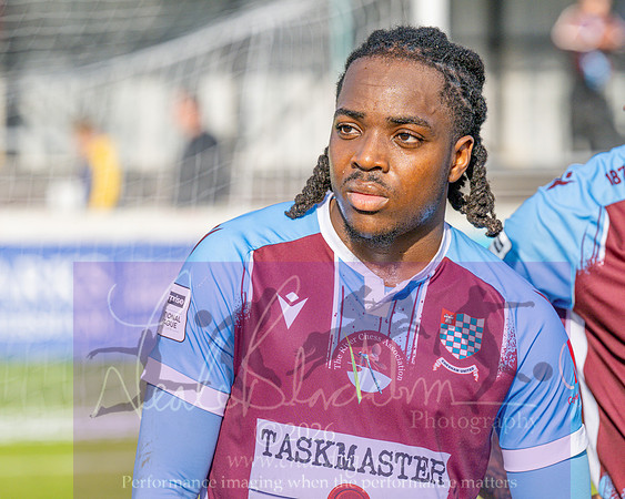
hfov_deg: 9.0
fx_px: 3992
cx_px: 264
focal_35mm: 216
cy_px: 228
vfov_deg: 7.2
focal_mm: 145
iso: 400
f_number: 4
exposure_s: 1/4000
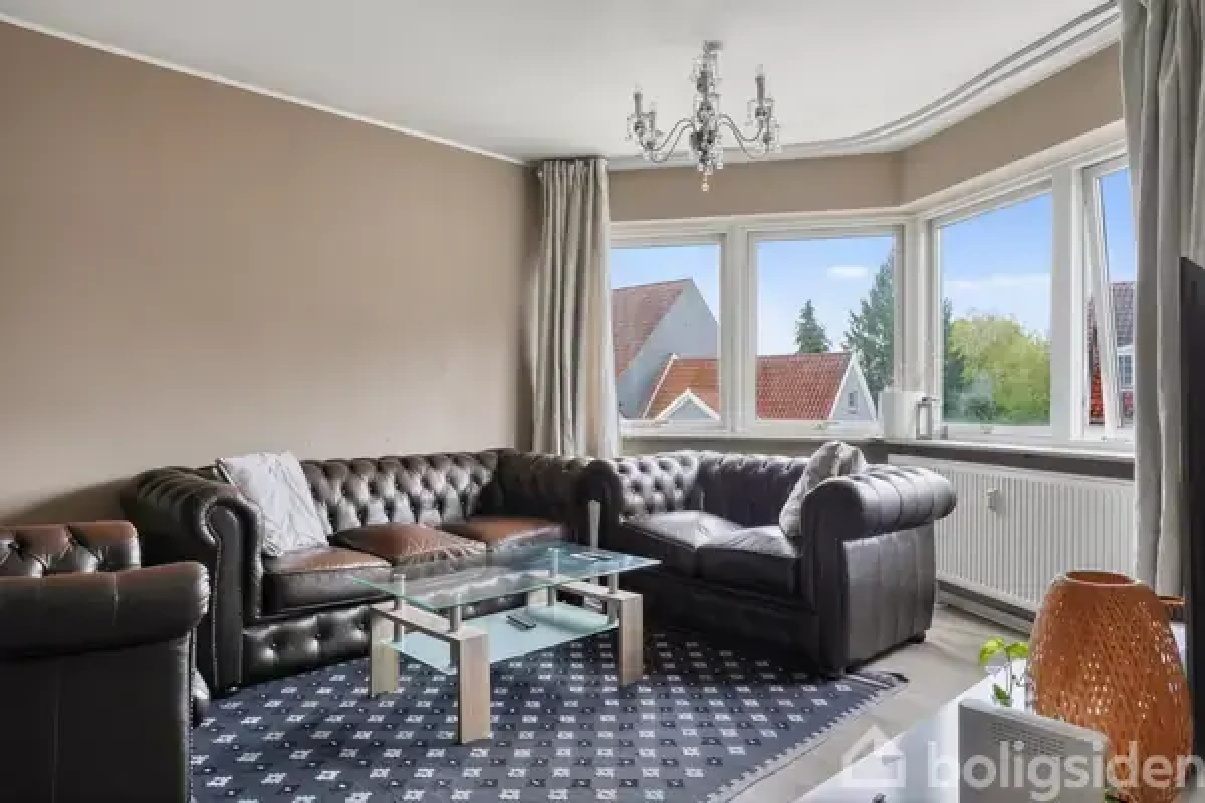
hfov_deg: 76.1
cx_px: 602
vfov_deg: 55.1
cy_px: 402
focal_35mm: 23
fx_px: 770
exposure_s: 1/8
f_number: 9
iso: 320
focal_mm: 23
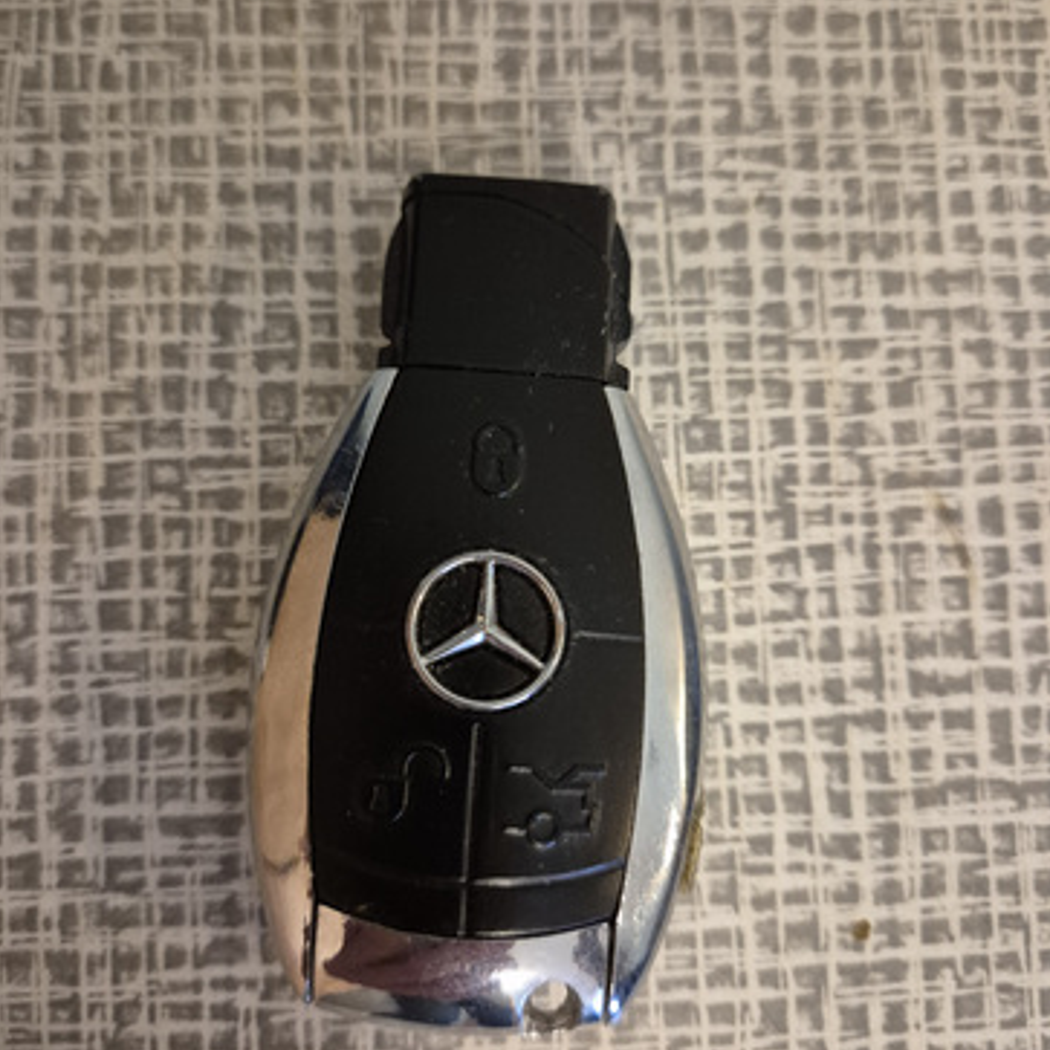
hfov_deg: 57.3
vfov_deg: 57.3
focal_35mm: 28
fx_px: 961
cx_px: 511
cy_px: 515
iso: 1250
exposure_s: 1/100
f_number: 1.8
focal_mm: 5.4
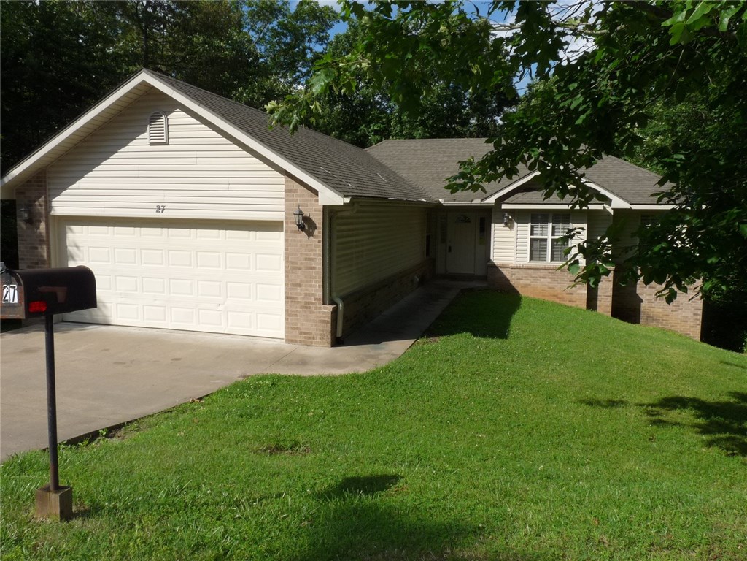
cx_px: 374
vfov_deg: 51.4
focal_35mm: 27
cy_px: 280
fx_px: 583
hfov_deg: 65.3
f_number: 5.6
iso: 125
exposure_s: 1/500
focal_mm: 4.8
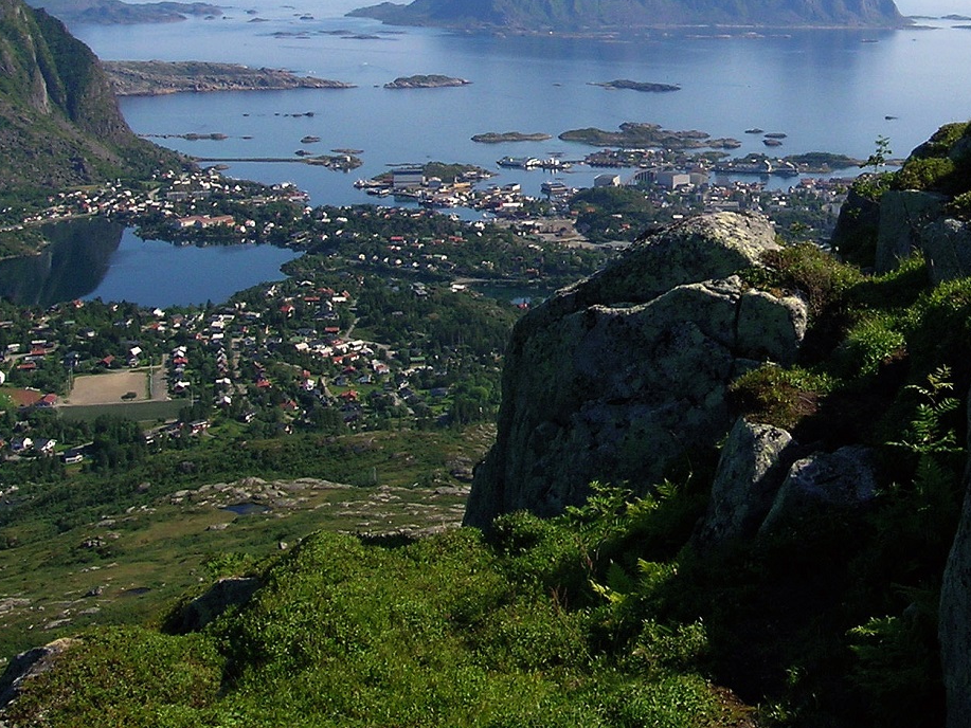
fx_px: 1627
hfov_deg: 32.4
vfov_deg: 24.7
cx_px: 770
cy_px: 108
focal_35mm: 58
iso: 50
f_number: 7.1
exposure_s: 1/232
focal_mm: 5.8
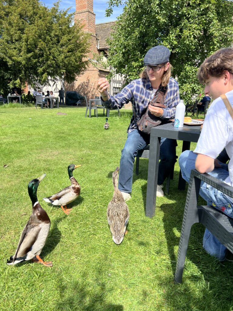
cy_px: 156
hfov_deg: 53.1
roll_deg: -1.0
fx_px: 233
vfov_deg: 67.3
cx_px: 116
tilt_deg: -12.3
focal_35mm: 26
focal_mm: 5.7
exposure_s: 1/1621
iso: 50
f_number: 1.5
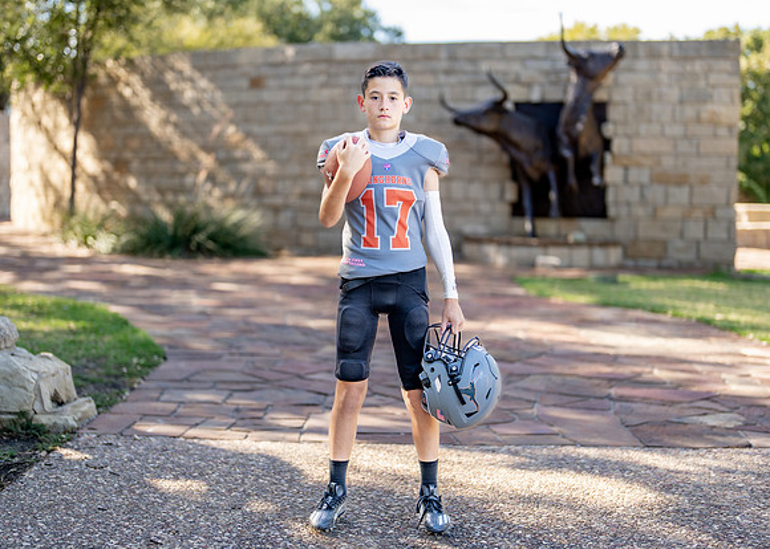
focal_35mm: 58
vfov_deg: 24.5
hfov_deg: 33.8
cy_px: 276
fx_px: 1268
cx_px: 393
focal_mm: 50
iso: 100
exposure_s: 1/1000
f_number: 1.2
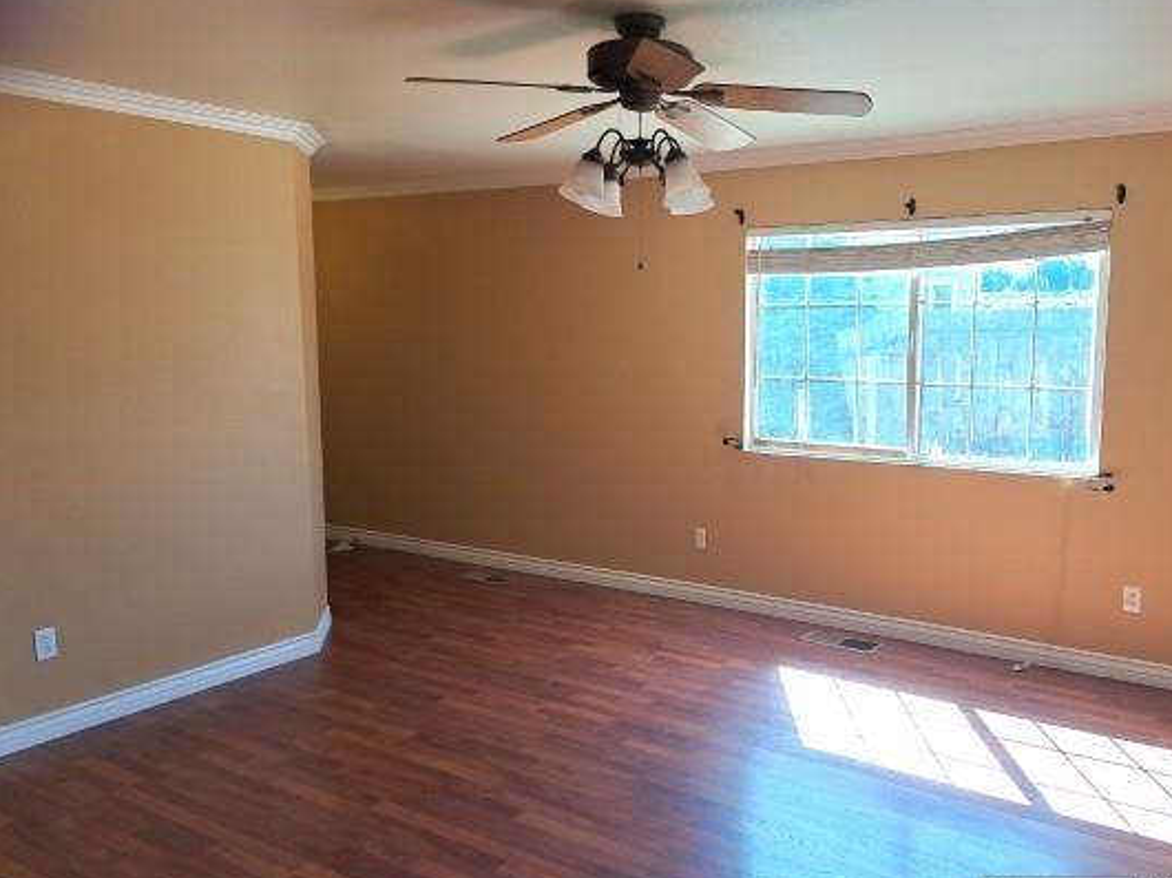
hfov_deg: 61.2
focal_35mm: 29
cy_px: 467
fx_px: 981
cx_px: 703
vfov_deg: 48.2
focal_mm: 5.23
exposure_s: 1/120
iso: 50
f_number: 1.8
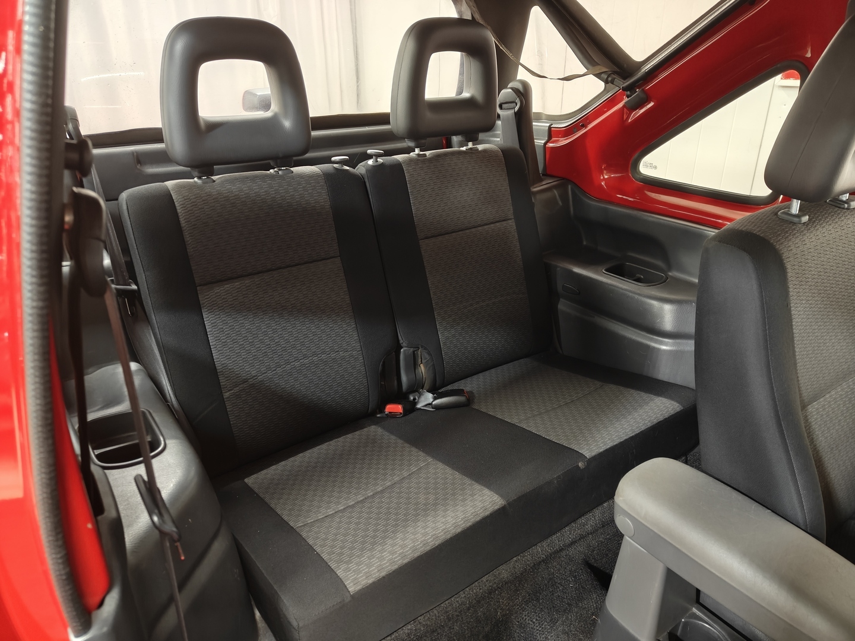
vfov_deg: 56.8
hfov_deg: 71.6
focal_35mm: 24
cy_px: 320
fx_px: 593
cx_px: 428
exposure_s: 1/21
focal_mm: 5.59
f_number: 1.8
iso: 160
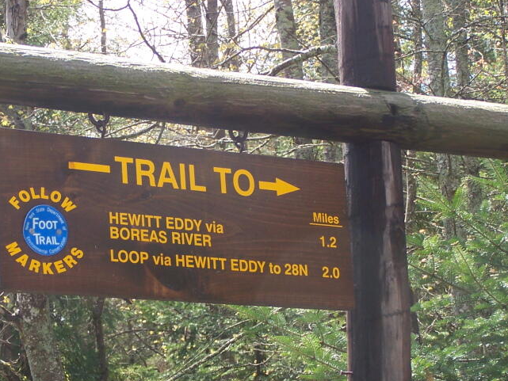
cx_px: 214
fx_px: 1923
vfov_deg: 11.3
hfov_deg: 15.0
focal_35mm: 131
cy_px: 193
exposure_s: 1/200
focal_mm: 13.7
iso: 80
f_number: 3.2
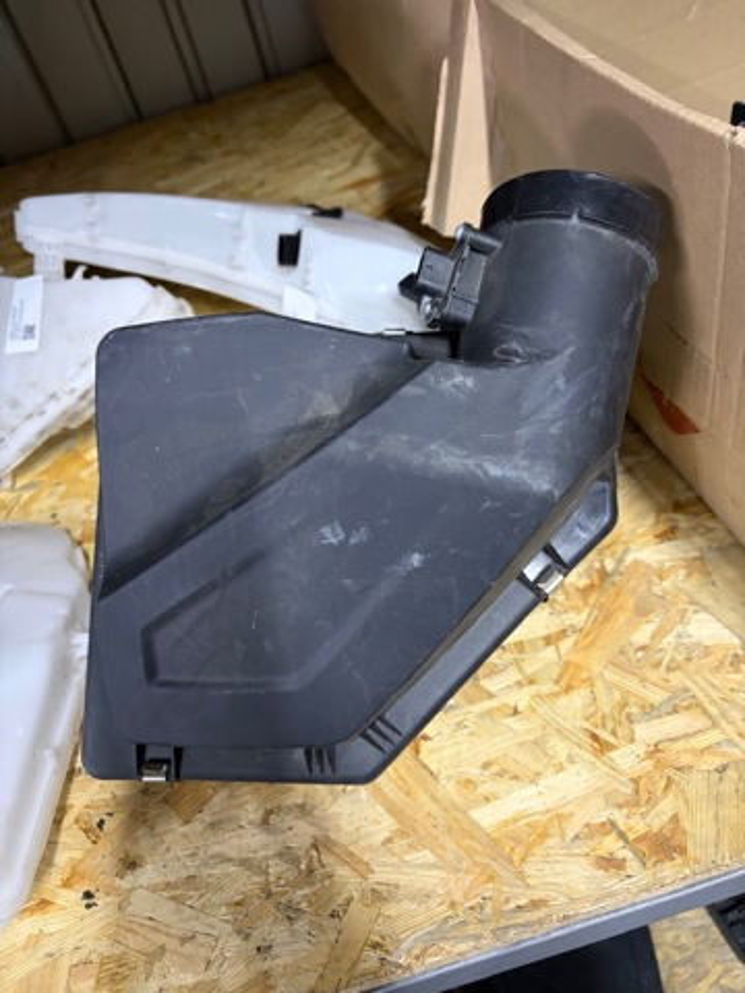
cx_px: 372
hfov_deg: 53.1
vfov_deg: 67.3
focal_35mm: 26
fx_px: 746
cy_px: 496
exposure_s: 1/55
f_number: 1.6
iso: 500
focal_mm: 5.96
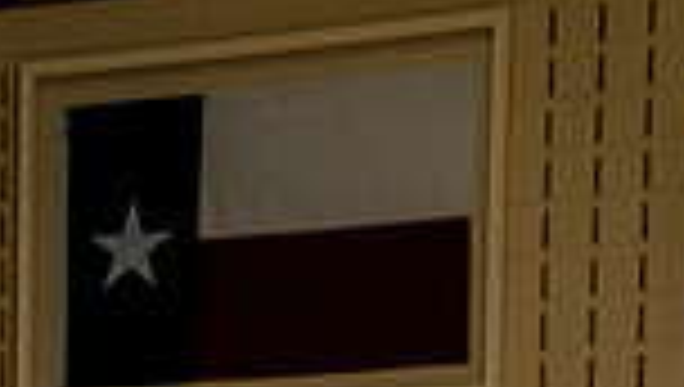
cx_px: 135
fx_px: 3487
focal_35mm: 192
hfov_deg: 11.2
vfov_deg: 6.1
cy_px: 968
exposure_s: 1/250
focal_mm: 62
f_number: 5.6
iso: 400
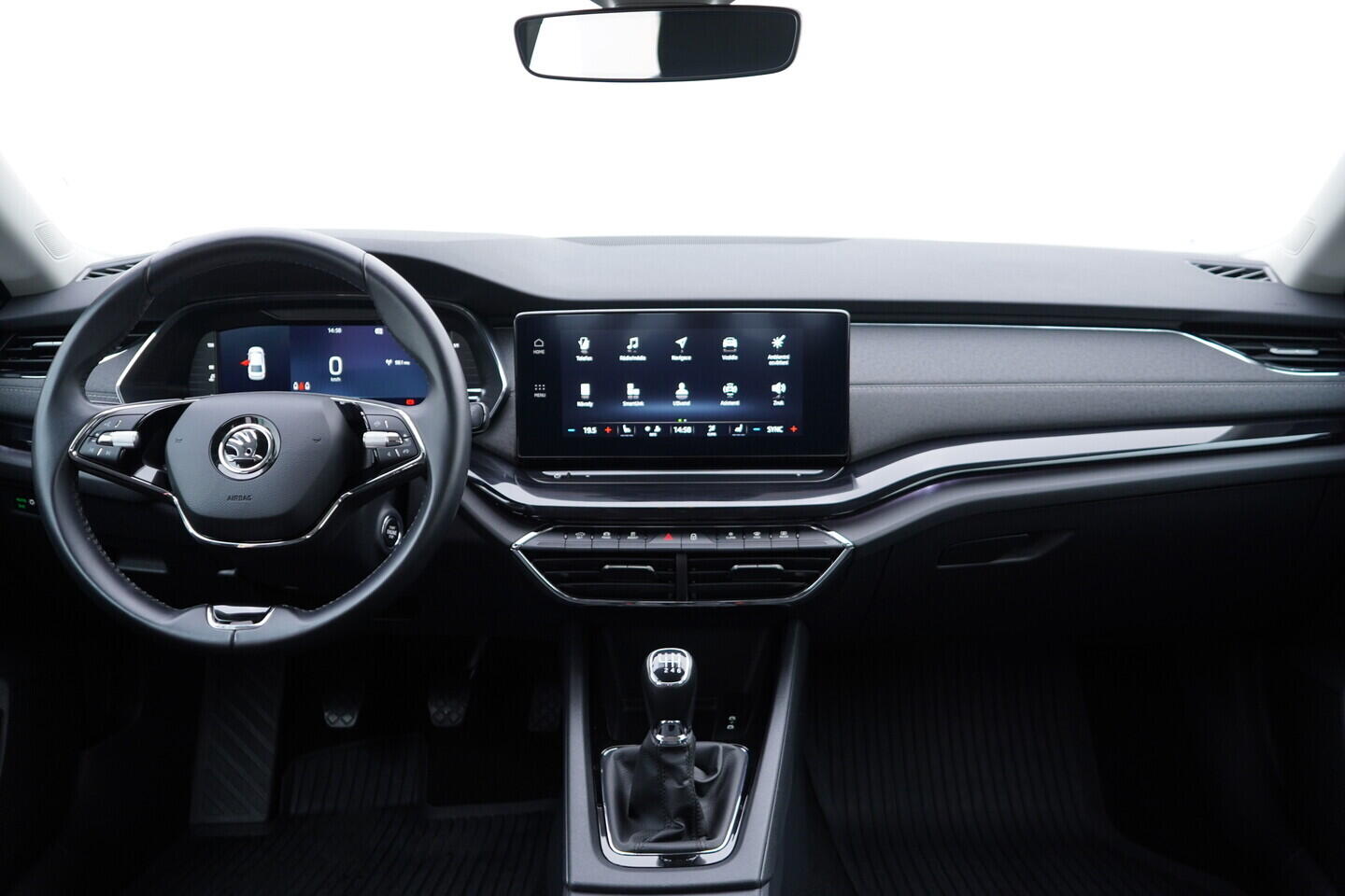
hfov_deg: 53.1
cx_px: 672
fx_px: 1345
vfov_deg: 36.9
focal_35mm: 36
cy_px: 448
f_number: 2.8
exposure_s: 1/40
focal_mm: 24
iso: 200
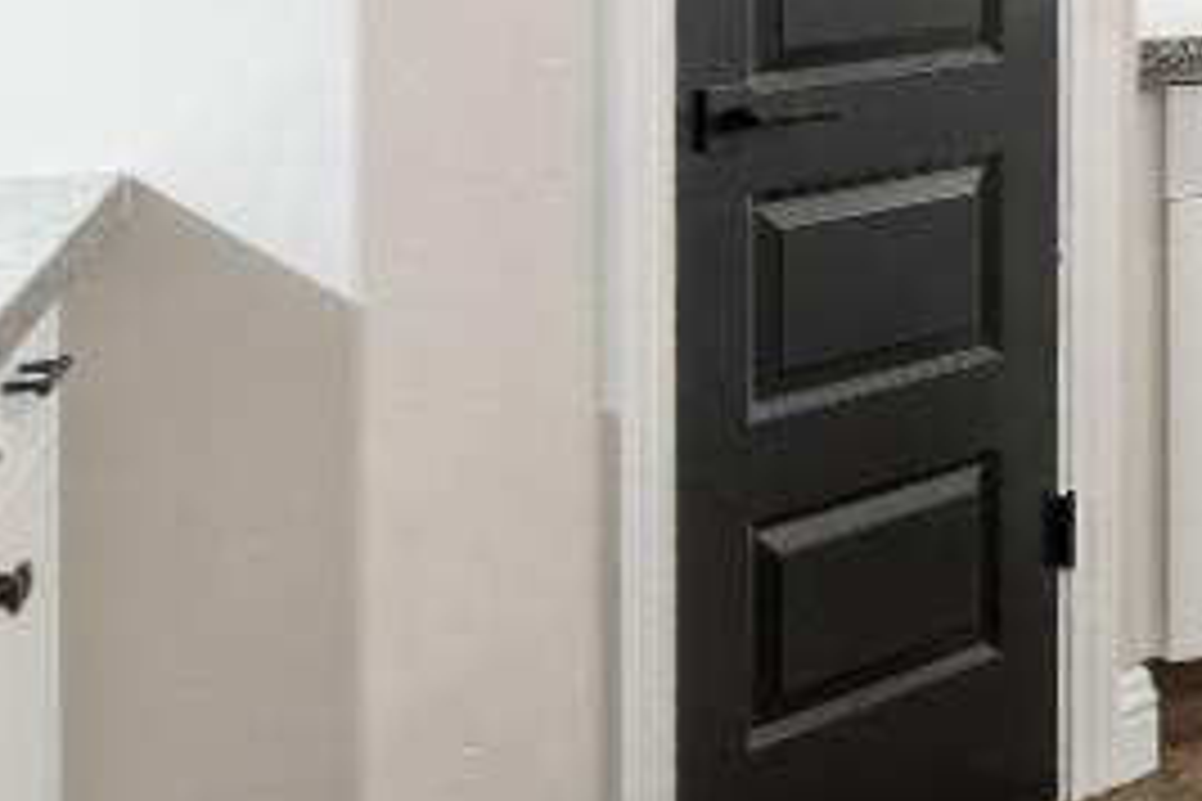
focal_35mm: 93
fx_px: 3099
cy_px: -212
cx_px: 2616
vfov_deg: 14.2
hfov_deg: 15.6
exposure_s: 1.6
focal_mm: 11
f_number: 8
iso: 80
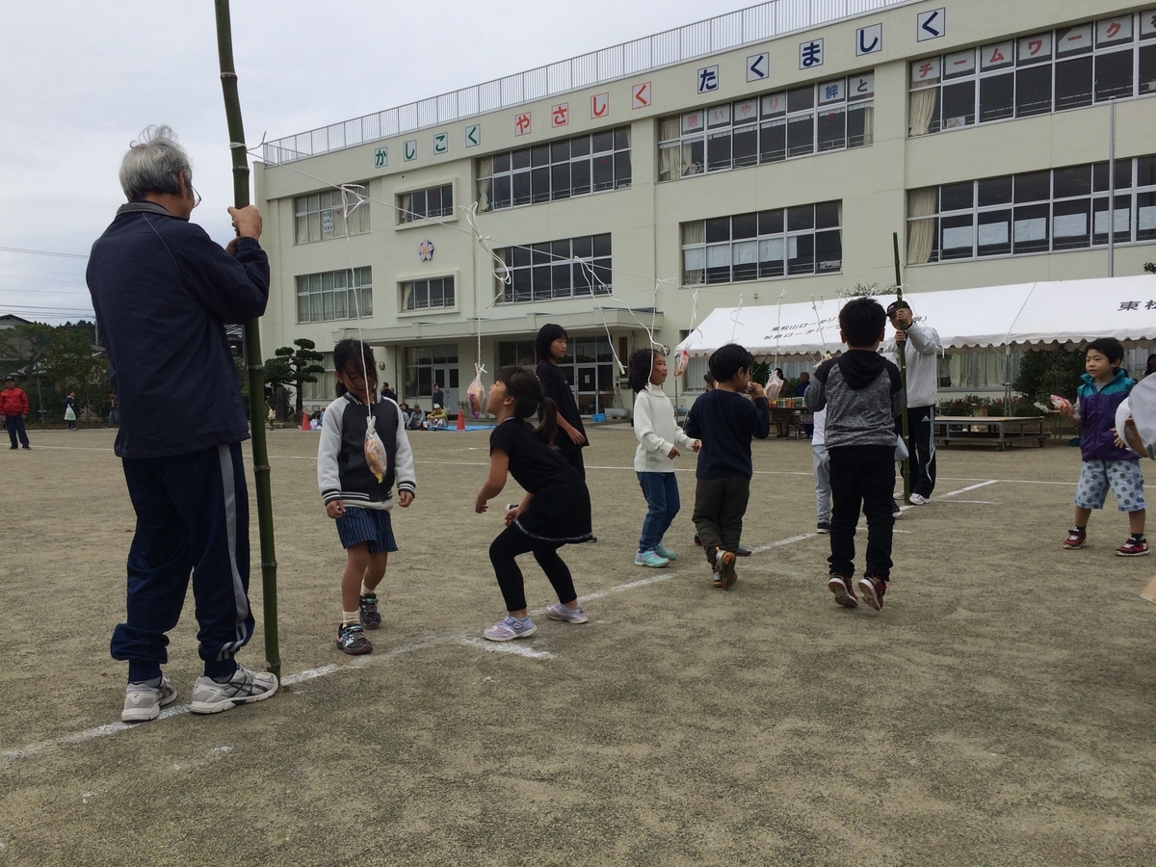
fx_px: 968
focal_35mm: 29
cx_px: 578
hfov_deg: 61.7
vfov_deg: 48.2
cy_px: 434
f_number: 2.2
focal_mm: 4.15
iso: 32
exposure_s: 1/1368
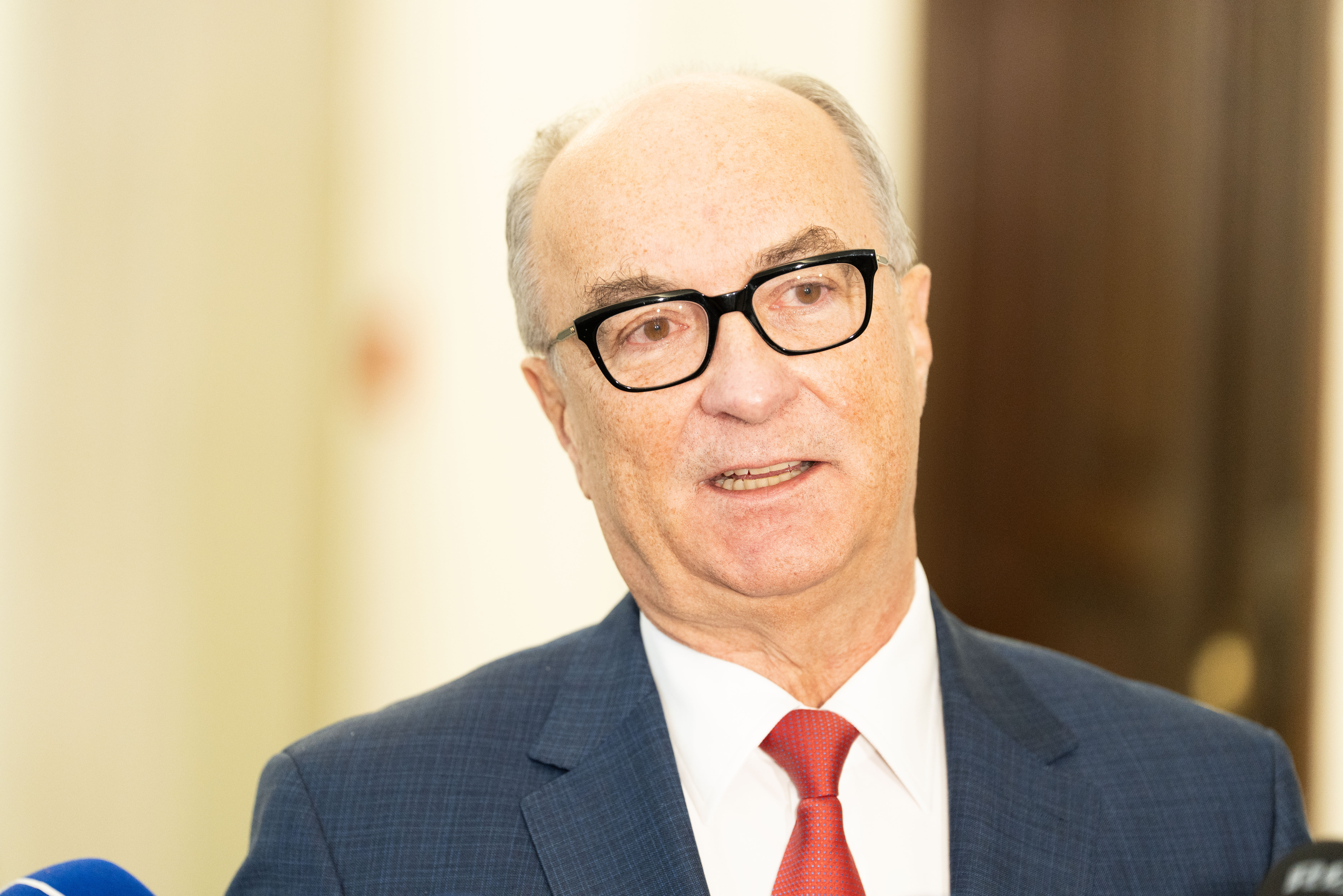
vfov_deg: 6.9
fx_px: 7461
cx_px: 672
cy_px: 448
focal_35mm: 200
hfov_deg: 10.3
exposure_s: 1/500
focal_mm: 200
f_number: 3.2
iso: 3200
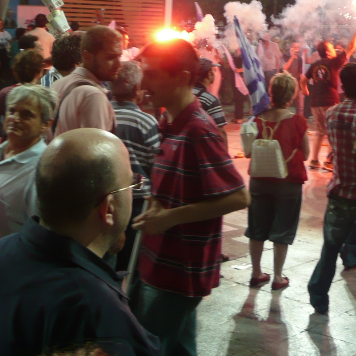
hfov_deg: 24.1
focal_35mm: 70
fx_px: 814
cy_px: 72
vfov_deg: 24.3
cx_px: 309
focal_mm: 4.6
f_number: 3.3
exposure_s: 1/80
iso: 100
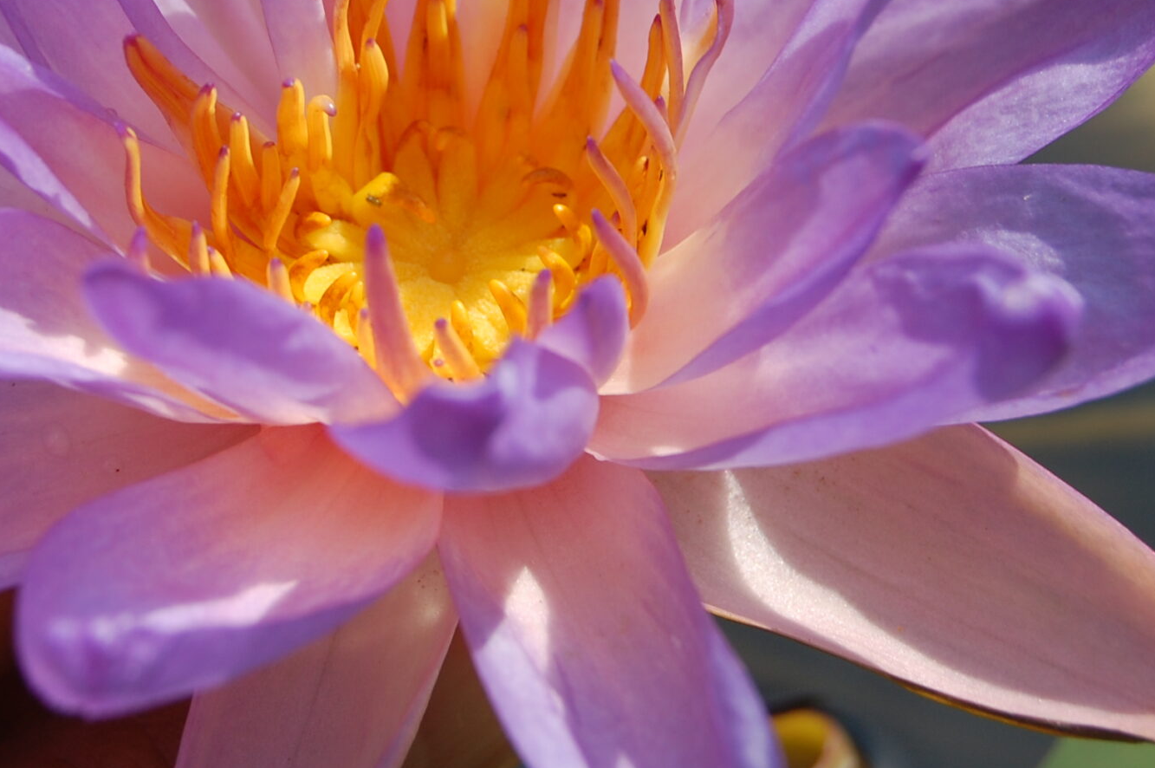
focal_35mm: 121
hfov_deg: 16.9
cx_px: 537
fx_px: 3878
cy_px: 101
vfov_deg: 11.2
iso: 200
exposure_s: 1/250
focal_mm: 42
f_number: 8
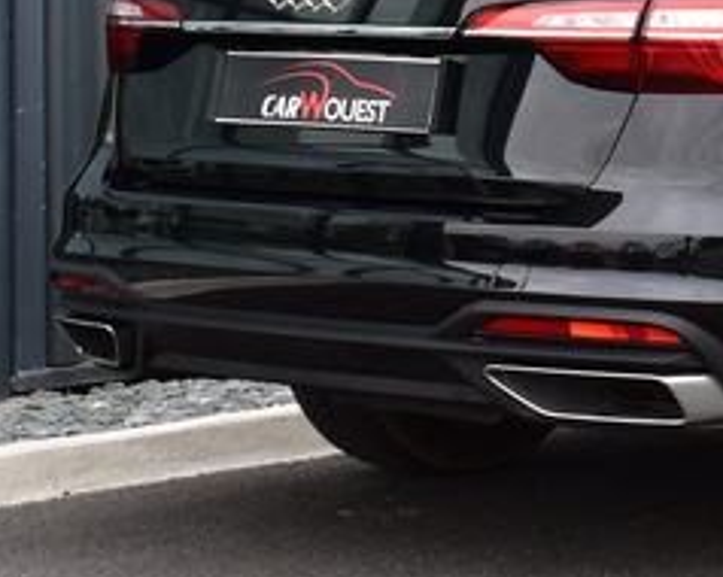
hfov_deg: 11.4
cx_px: 1176
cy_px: -187
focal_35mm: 160
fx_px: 3420
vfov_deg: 9.5
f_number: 9
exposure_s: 1/160
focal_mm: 27
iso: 400
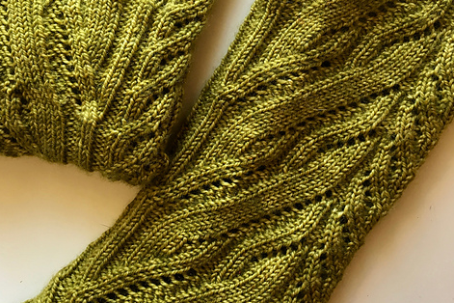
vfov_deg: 32.2
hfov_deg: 47.4
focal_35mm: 41
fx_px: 517
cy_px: 90
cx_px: 227
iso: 64
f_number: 2.2
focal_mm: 4.15
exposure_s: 1/30
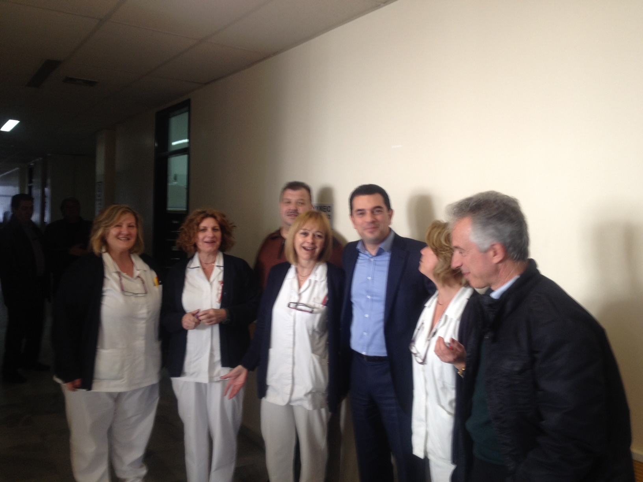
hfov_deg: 52.6
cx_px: 322
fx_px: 650
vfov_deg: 40.7
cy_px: 241
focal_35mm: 35
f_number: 2.4
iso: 64
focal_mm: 4.28
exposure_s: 1/20
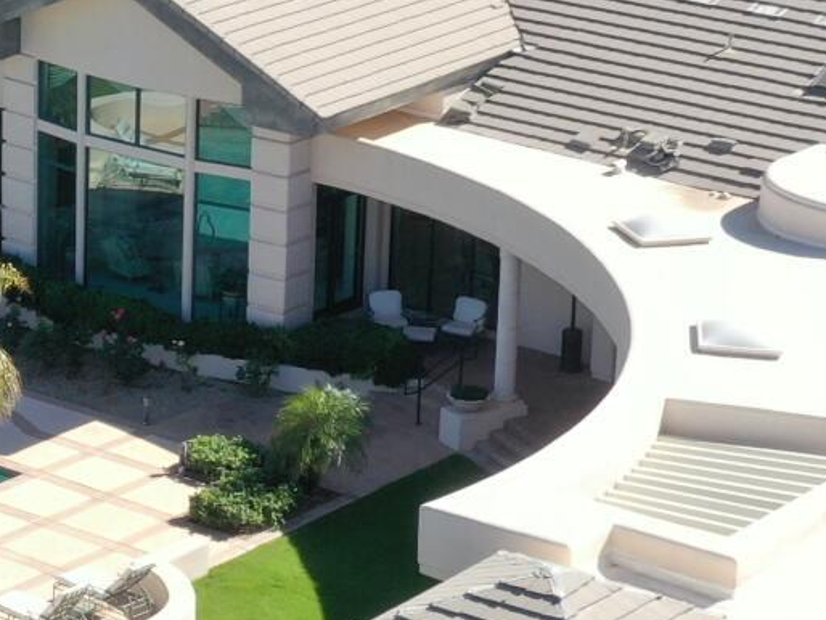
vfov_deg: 9.5
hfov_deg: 12.4
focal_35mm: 157
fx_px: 3748
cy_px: 422
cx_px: -95
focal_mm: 10.26
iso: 100
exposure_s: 1/320
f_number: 5.6
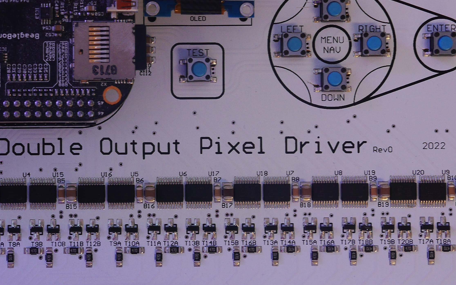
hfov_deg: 18.9
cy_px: 189
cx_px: 100
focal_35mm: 109
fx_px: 1355
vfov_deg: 12.0
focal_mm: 25
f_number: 8
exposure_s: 1/25
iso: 400
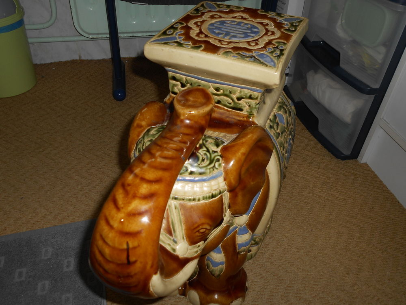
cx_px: 203
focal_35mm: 30
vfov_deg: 46.8
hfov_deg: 60.0
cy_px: 152
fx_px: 352
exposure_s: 1/25
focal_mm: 5.1
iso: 80
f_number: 3.4
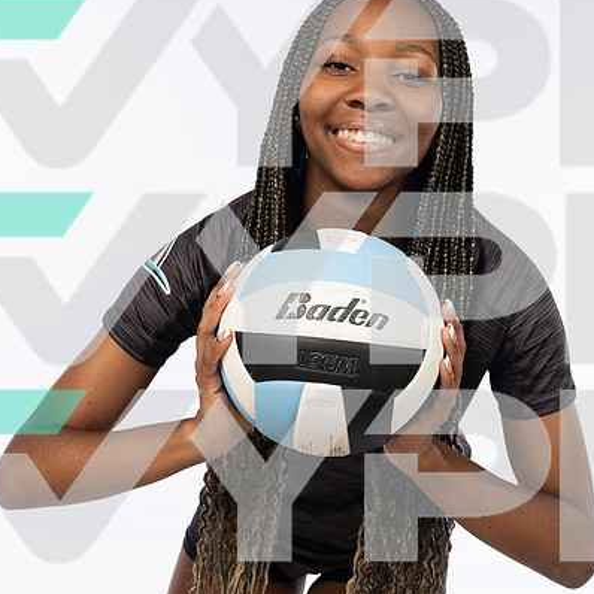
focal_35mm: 66
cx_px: 281
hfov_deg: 26.1
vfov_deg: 26.1
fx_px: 1281
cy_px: 306
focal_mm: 42
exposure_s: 1/250
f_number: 7.1
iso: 200
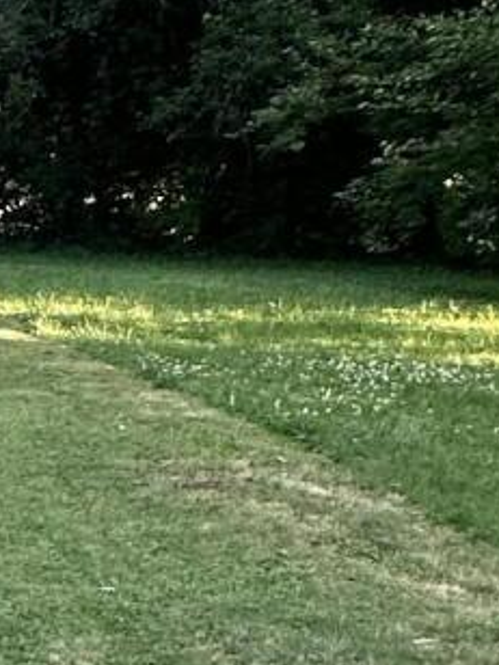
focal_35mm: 91
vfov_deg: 21.4
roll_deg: -4.8
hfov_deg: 12.1
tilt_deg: -10.0
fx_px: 1749
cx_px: -788
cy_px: 460
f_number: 2.2
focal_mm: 2.22
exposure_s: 1/99
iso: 125
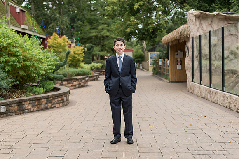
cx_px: 120
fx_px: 332
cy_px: 80
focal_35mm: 50
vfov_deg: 27.0
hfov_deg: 39.6
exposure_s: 1/2000
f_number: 2.8
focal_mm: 50
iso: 400
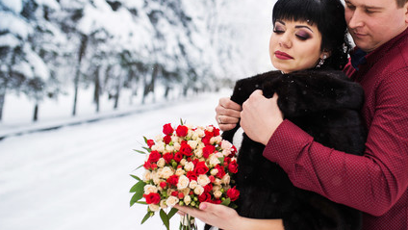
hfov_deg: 40.1
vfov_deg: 23.5
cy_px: 91
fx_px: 552
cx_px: 273
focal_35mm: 51
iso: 125
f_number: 2.2
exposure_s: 1/800
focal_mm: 35
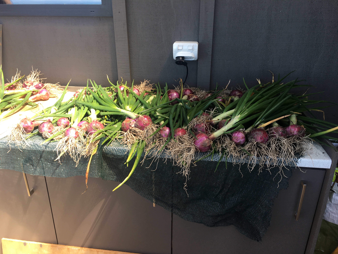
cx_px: 169
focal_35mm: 29
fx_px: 283
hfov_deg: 61.7
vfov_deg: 48.2
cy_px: 127
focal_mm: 4.15
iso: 25
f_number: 2.2
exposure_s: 1/124
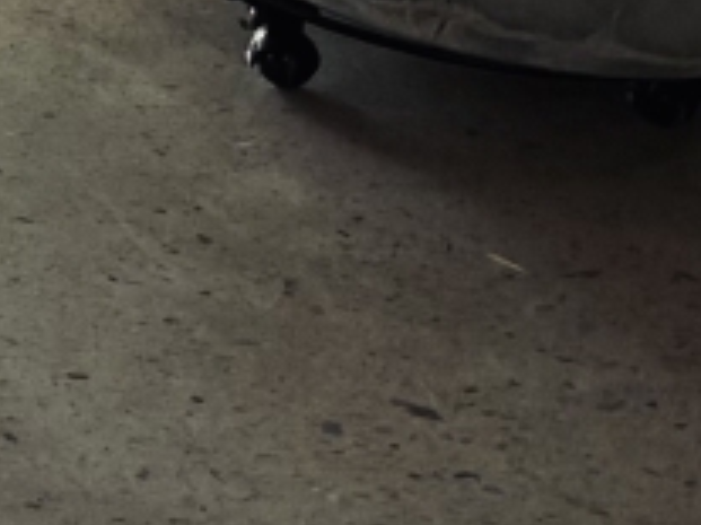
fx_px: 4068
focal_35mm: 201
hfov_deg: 7.8
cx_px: -1764
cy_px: -952
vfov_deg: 6.8
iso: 40
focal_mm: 5.96
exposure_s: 1/237
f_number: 1.6
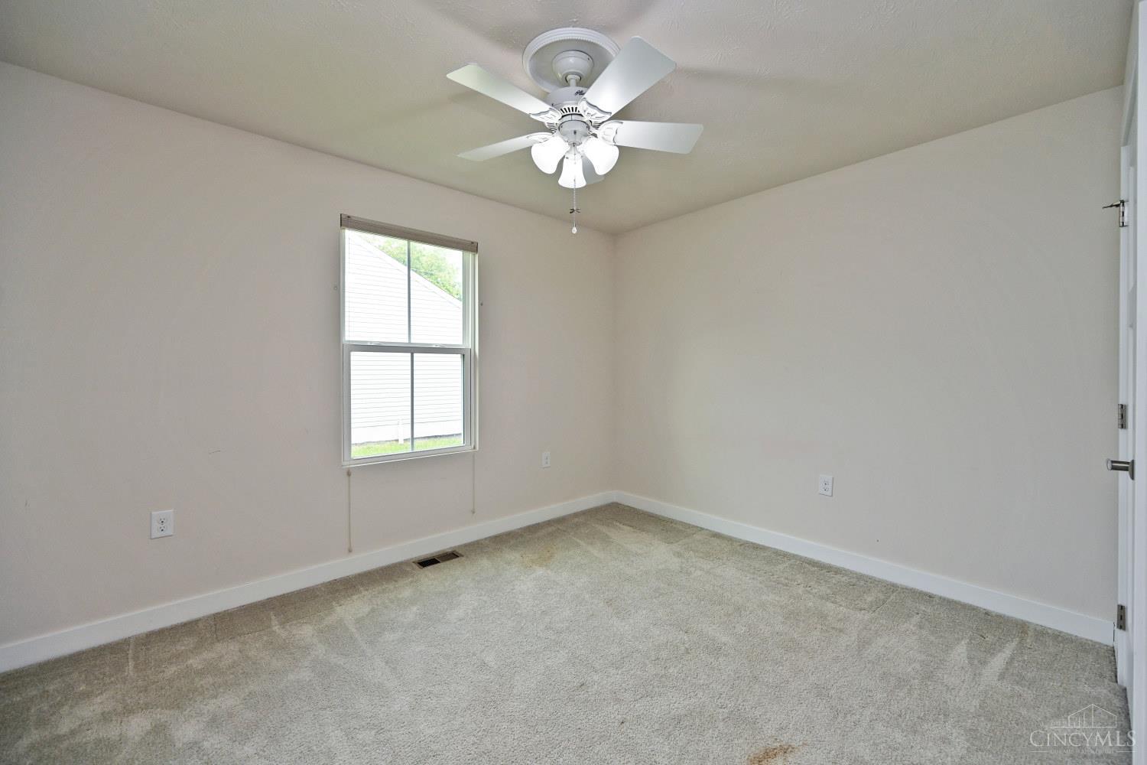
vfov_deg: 81.2
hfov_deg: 104.3
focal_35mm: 14
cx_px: 574
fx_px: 446
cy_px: 382
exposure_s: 1/100
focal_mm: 14
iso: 200
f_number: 5
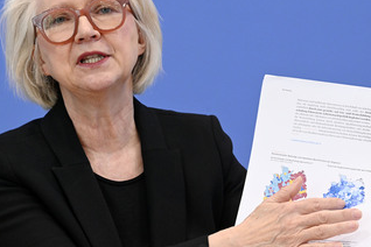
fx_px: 1752
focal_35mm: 170
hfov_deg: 12.1
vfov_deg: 8.1
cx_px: 158
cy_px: 86
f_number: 7.1
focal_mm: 120
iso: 4000
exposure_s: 1/500
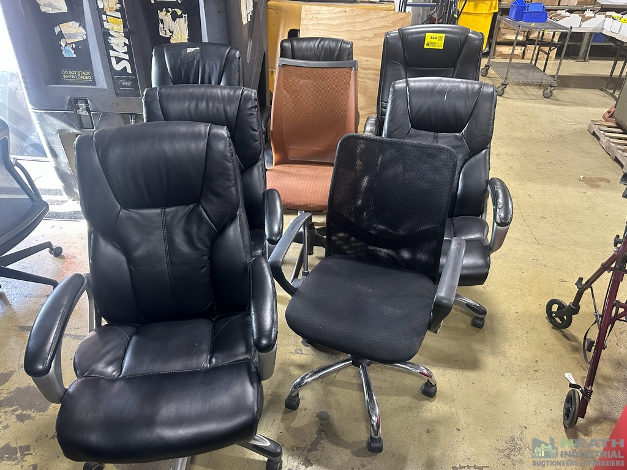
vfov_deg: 56.8
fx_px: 435
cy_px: 235
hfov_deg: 71.6
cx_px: 314
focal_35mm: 24
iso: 400
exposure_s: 1/60
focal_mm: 6.86
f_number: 1.78
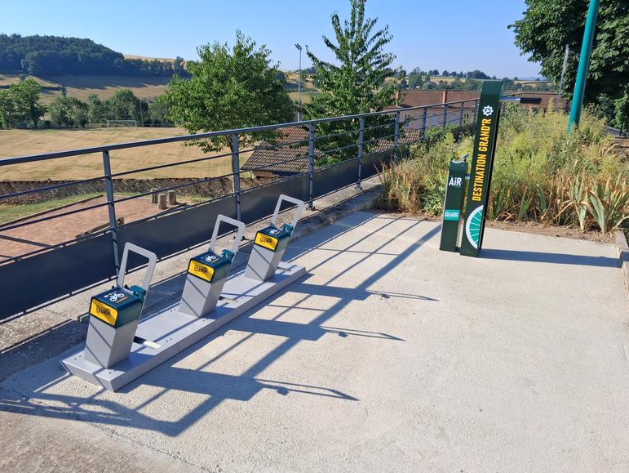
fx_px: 509
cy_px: 238
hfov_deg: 63.4
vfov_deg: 49.8
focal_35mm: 28
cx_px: 308
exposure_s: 1/530
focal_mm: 4
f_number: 1.8
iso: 20
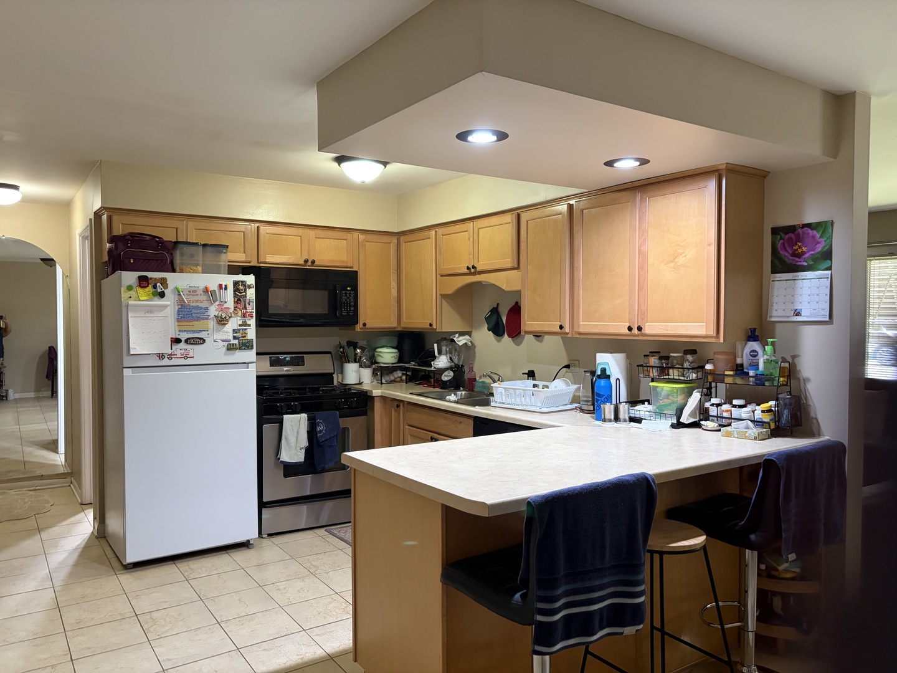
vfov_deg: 53.1
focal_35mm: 26
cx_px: 448
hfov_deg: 67.3
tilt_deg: -1.5
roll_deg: +0.3
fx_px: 674
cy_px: 336
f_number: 1.6
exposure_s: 1/60
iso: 320
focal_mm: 5.96
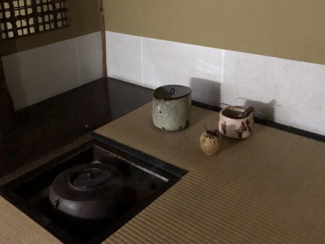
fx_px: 366
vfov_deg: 36.6
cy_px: 85
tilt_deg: -19.5
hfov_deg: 47.5
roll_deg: +2.3
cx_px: 127
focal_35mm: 39
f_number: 1.8
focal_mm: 3.99
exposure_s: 1/4
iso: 320
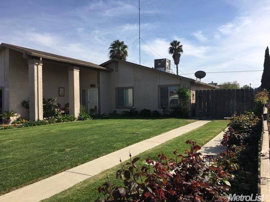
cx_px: 135
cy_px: 101
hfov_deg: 61.7
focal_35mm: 29
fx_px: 226
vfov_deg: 48.2
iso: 25
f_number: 2.2
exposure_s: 1/1672
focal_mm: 4.15
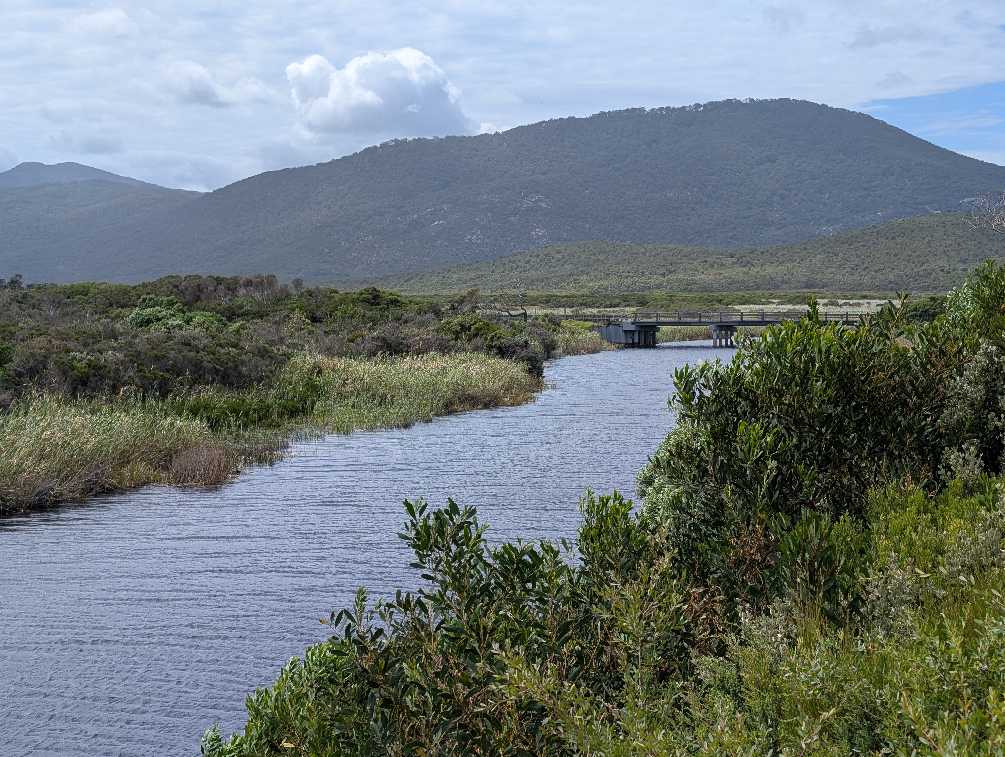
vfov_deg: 29.7
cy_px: 378
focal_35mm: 49
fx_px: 1425
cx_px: 502
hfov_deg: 38.9
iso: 22
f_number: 1.68
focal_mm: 6.9
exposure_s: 1/1835
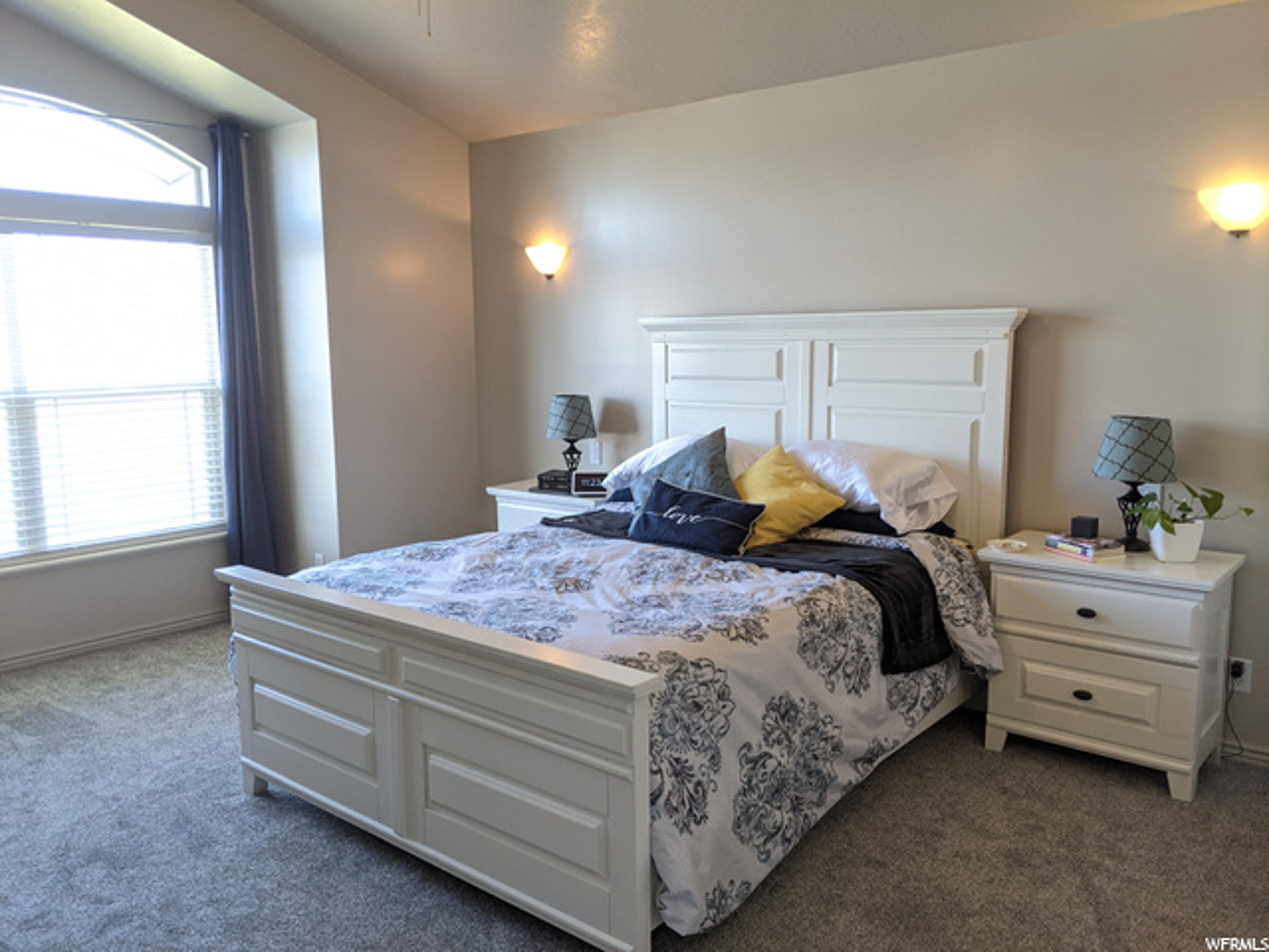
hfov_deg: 65.3
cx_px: 634
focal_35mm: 27
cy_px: 476
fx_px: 990
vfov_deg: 51.4
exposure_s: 1/120
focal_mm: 4.44
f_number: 1.8
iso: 160
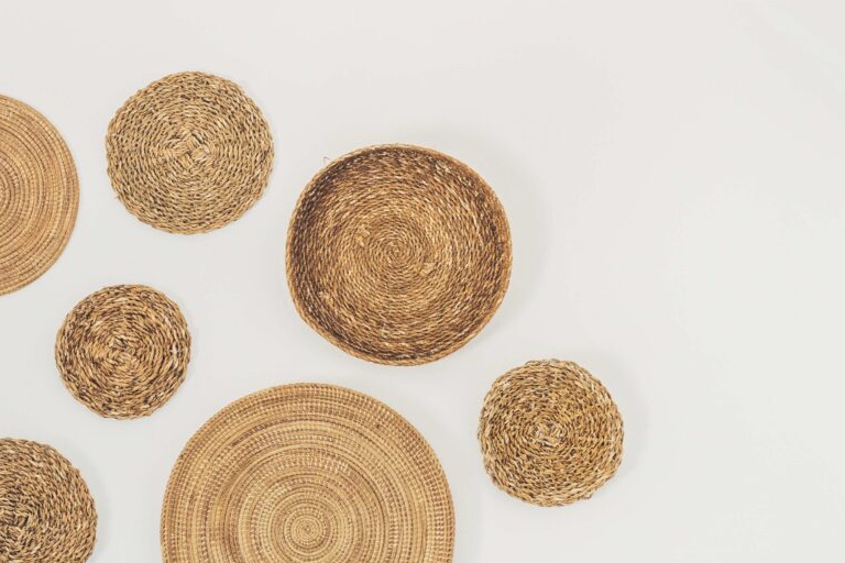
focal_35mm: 98
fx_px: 2300
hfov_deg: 20.7
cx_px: 249
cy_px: 325
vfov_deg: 14.0
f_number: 8
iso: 800
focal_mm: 49
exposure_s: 1/30
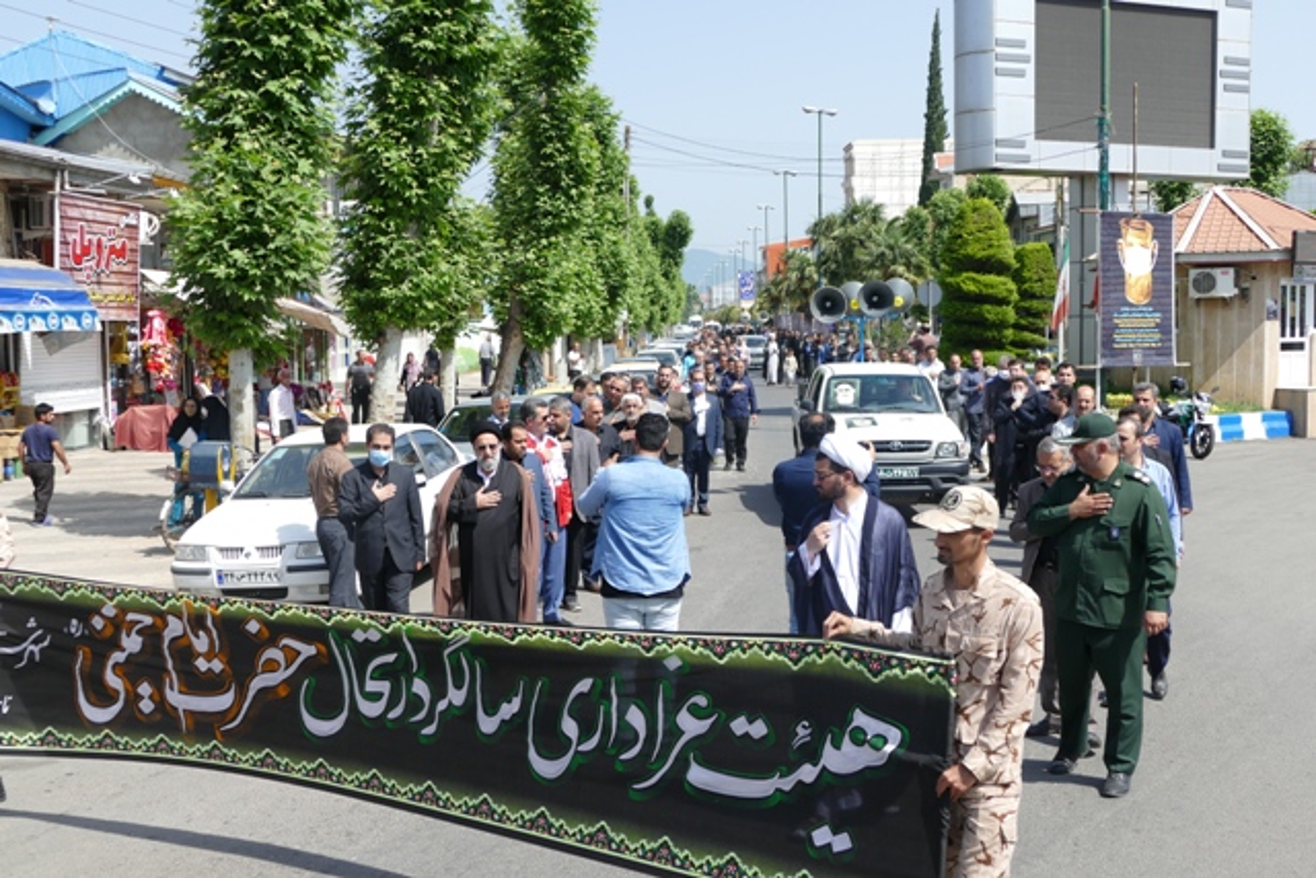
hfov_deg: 44.5
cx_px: 658
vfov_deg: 30.5
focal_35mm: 44
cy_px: 439
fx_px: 1609
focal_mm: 16
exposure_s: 1/1300
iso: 125
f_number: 3.2
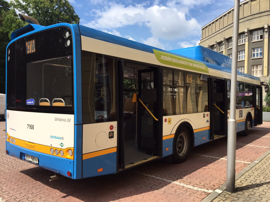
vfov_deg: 48.2
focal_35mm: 29
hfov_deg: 61.7
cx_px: 135
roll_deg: -1.2
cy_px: 101
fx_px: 226
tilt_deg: -2.1
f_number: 2.2
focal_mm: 4.15
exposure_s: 1/1980
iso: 32
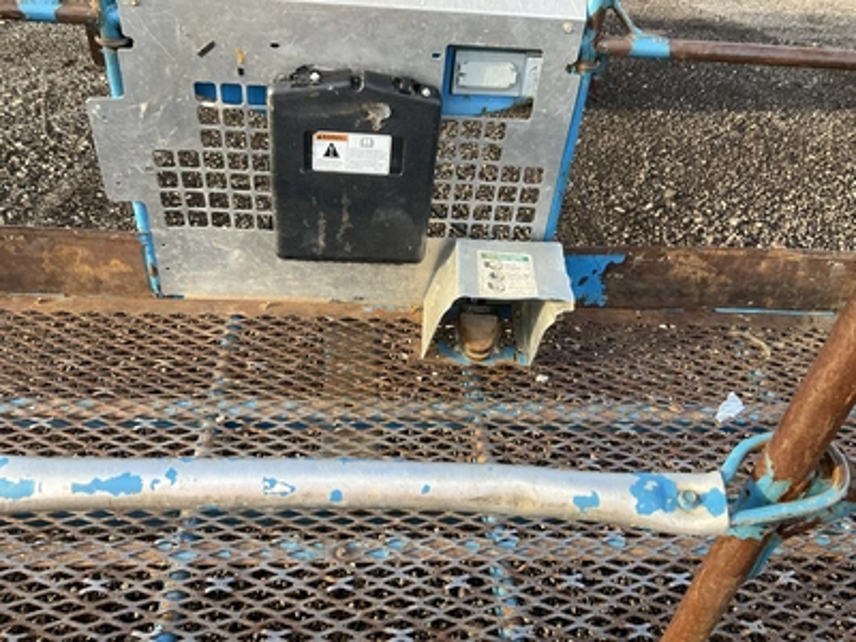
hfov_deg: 61.7
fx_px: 717
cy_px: 321
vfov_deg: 48.2
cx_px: 428
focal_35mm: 29
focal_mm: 3
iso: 20
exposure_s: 1/122
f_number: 1.8
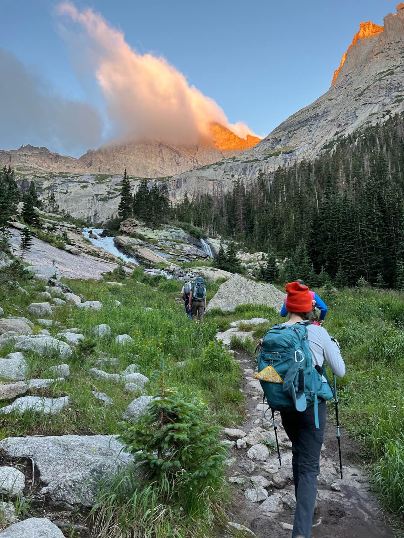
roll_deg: +3.2
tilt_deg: +4.2
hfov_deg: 53.0
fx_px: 405
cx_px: 202
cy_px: 269
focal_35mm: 26
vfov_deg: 67.3
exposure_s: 1/121
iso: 64
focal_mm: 5.7
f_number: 1.5
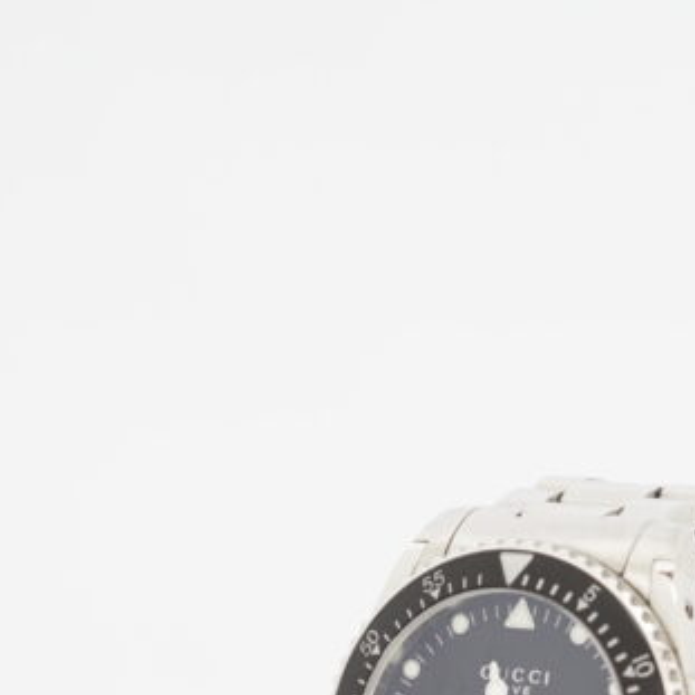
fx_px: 3180
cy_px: 856
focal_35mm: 140
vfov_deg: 12.2
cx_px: 575
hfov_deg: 12.4
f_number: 6.3
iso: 800
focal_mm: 50
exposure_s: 1/13
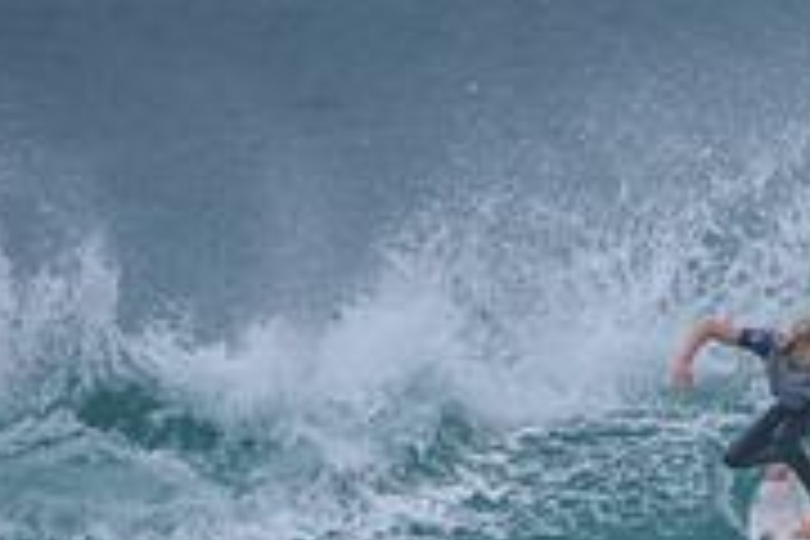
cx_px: 954
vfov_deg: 0.9
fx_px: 36177
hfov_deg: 1.3
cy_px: 722
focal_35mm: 1608
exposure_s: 1/2000
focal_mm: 500
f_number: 5.6
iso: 220
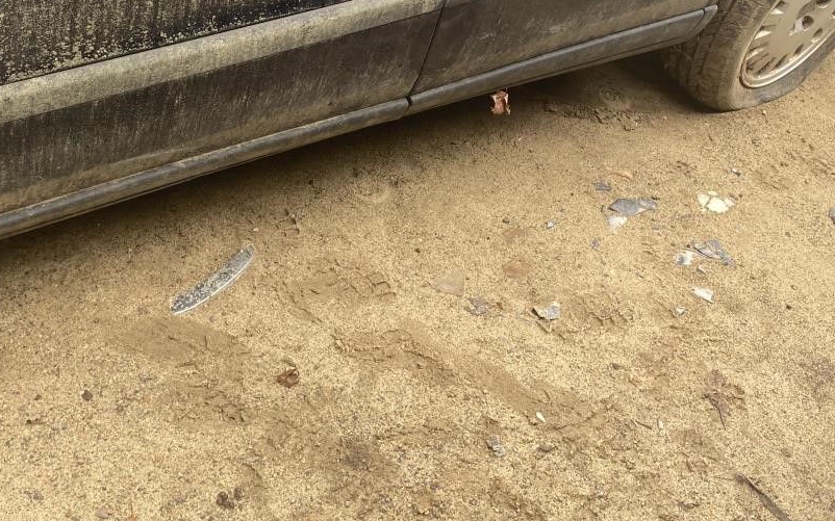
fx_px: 1001
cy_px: 120
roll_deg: -9.4
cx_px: 320
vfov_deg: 28.7
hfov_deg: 44.9
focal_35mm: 44
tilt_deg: -35.3
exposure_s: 1/124
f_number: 1.8
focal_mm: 4.25
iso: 32
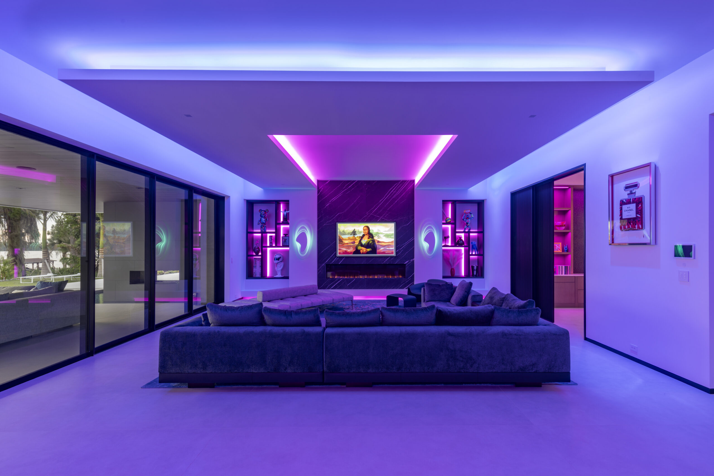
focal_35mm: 16
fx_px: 317
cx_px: 357
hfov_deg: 96.7
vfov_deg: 73.8
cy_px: 238
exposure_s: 1/2
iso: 50
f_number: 13
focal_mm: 16
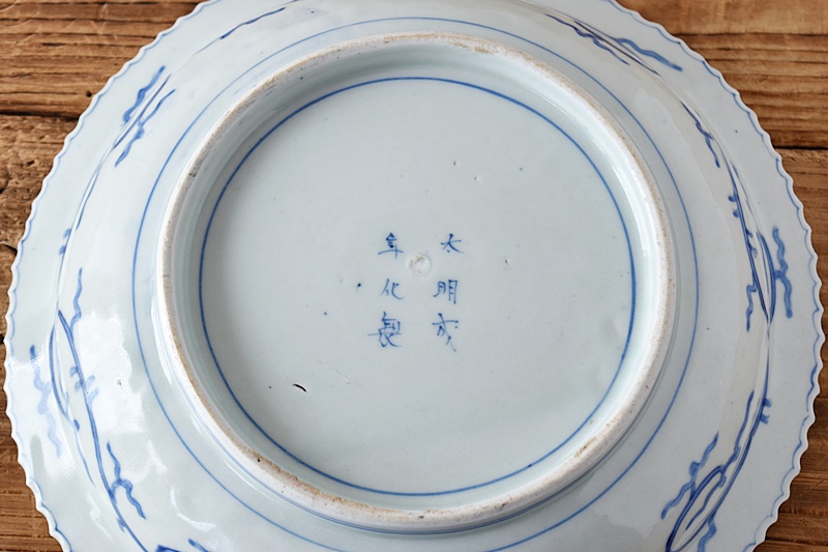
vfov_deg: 16.5
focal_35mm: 82
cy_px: 276
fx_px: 1897
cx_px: 414
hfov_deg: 24.6
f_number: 5.6
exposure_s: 1/15
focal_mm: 55
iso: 200
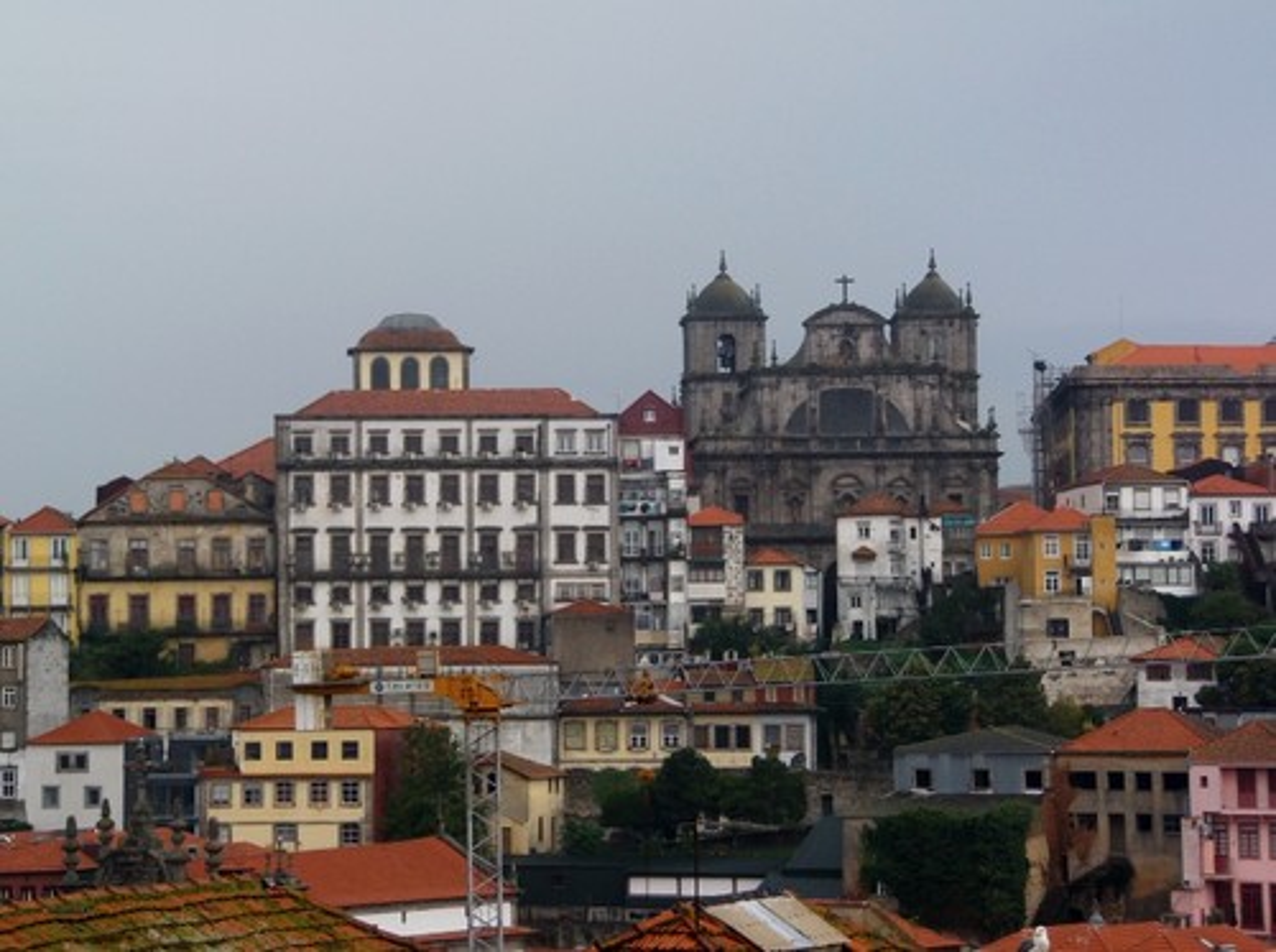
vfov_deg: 13.4
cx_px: 638
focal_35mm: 110
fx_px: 4047
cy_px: 476
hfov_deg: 17.9
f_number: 4.5
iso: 100
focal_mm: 19.4
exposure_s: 1/200
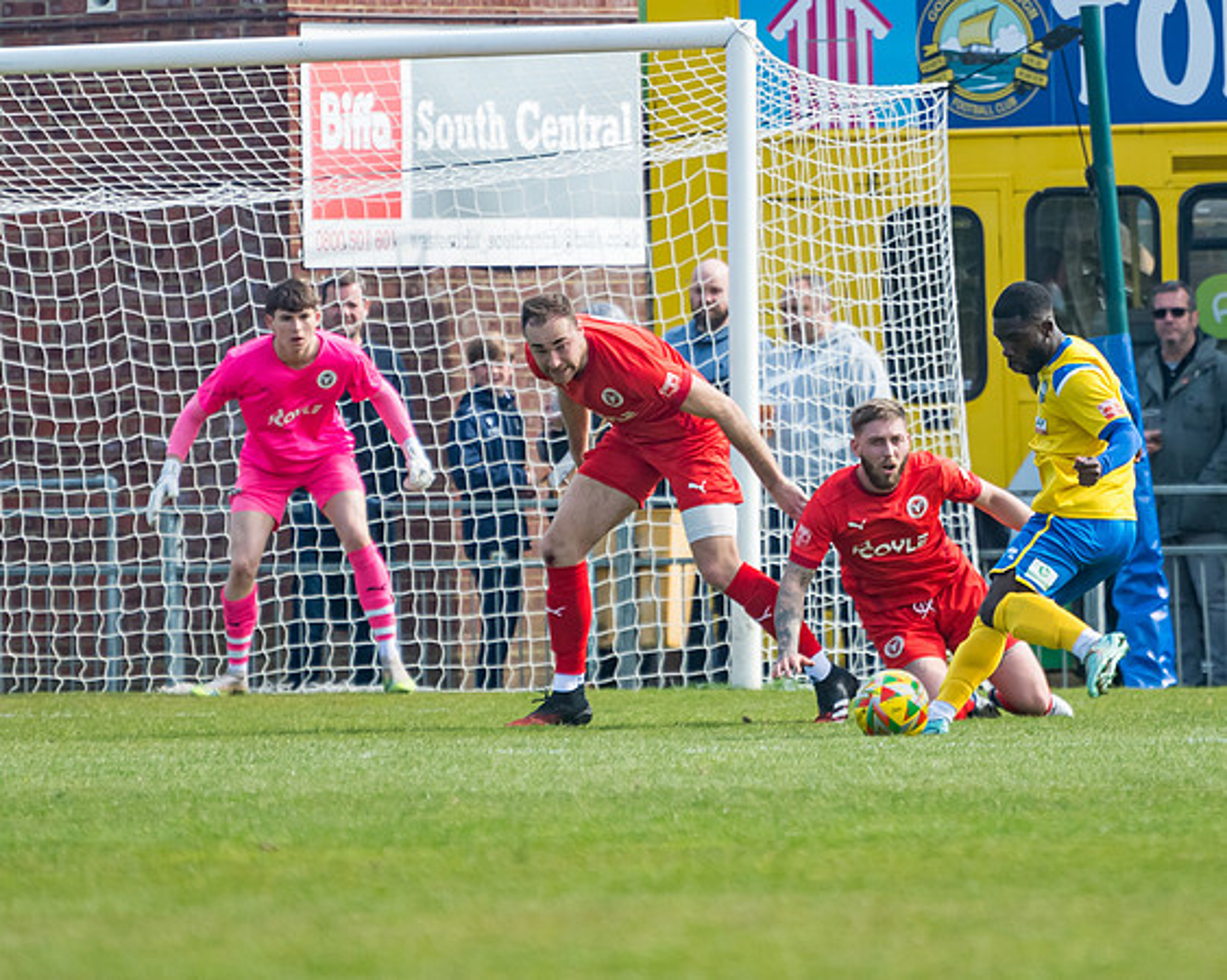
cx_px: 822
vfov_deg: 2.6
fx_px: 21345
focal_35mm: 588
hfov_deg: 3.3
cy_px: 602
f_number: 4
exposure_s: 1/2500
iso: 400
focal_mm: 280
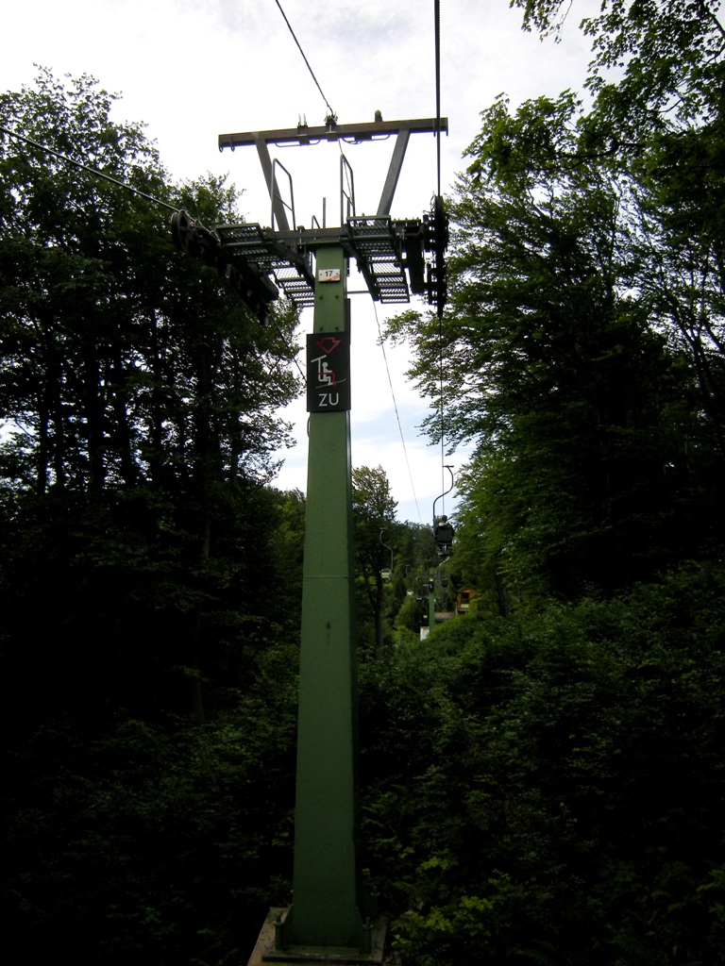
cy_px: 483
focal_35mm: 28
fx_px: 782
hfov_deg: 49.7
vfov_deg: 63.4
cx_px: 362
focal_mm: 4.7
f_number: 5.6
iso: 64
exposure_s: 1/238
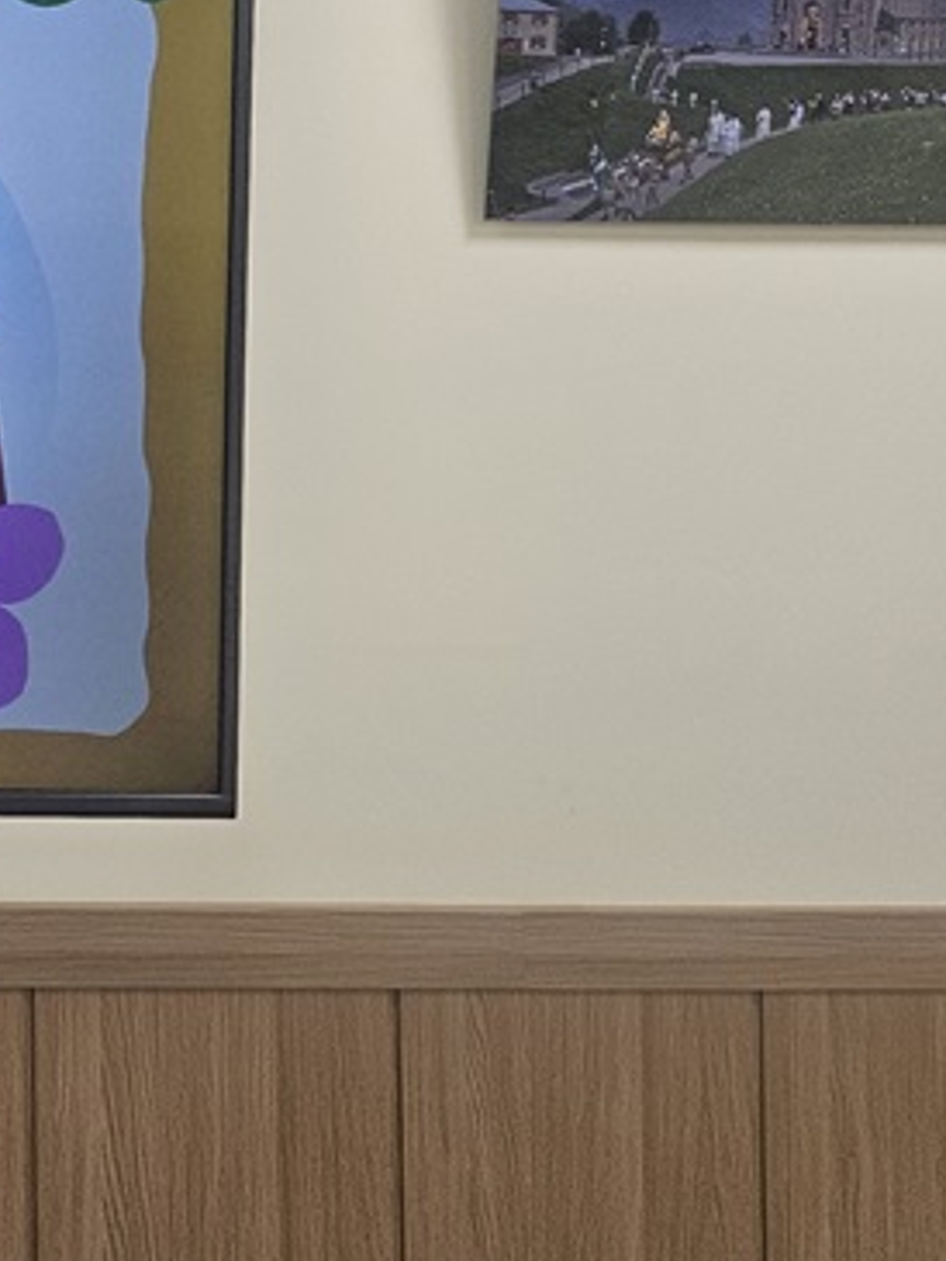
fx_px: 2294
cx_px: -701
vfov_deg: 29.9
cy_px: 218
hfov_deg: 18.7
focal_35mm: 63
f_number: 1.8
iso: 64
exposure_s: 1/120
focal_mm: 5.4
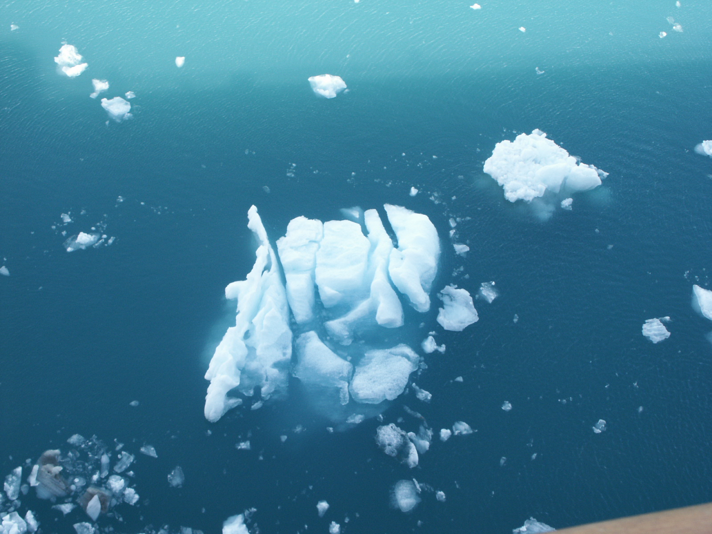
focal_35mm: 50
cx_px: 356
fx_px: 1028
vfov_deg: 29.1
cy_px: 267
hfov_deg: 38.2
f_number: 6.7
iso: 100
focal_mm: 12.92
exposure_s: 1/250
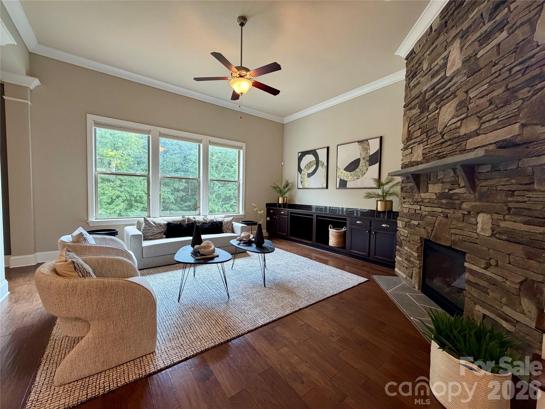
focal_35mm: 14
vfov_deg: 85.7
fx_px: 220
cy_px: 204
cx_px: 272
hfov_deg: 102.1
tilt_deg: -3.6
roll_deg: -1.2
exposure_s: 1/120
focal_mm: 2.22
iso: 320
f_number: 2.2
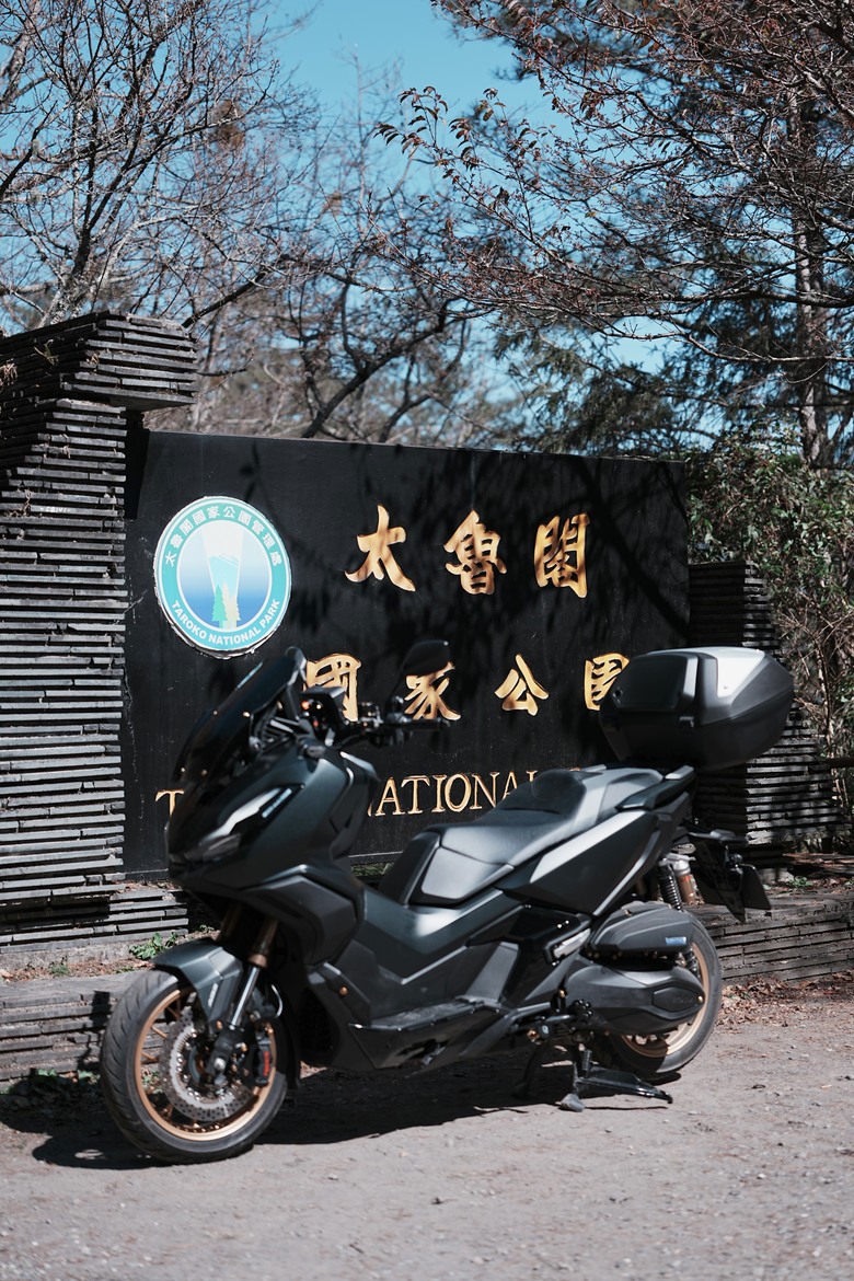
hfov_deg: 27.0
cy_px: 640
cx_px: 427
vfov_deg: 39.6
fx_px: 1779
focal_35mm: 50
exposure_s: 1/5000
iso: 100
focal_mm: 50
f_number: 2
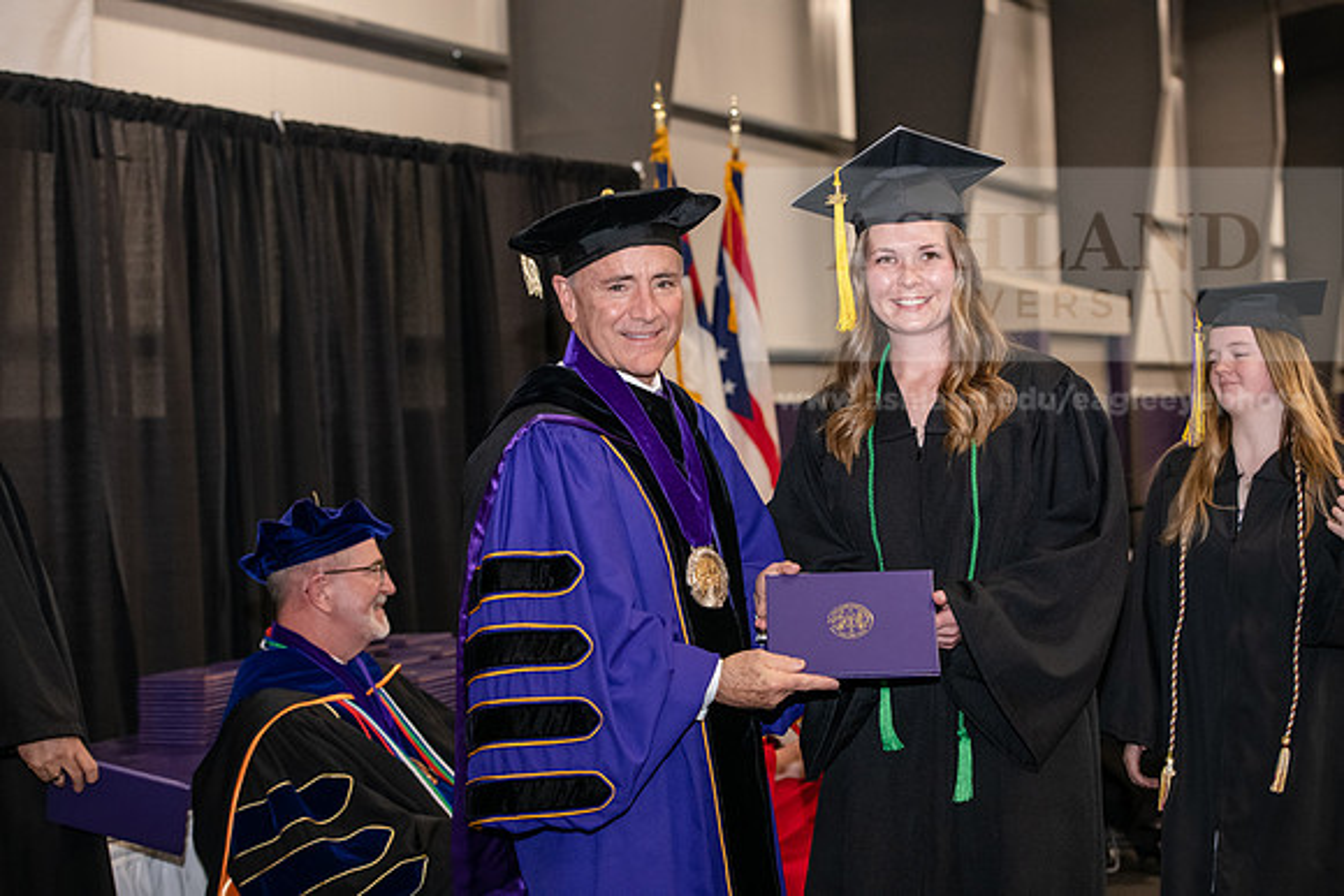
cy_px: 448
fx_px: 2614
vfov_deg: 19.5
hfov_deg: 28.8
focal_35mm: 70
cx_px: 672
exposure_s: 1/200
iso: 2500
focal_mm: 70
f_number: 5
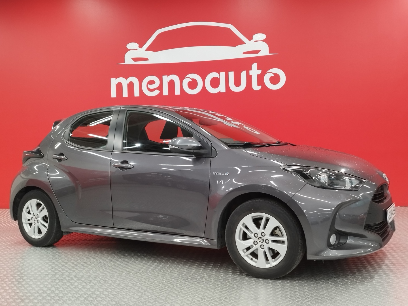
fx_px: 295
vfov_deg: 54.9
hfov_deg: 69.4
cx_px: 204
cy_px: 153
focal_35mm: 25
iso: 190
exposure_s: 1/50
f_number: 1.89
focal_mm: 5.95
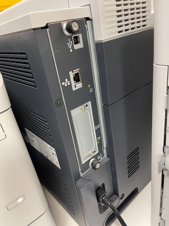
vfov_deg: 67.3
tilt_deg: -26.7
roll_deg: +9.5
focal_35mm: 26
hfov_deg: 53.0
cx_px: 84
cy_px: 113
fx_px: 169
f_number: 1.6
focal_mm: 5.1
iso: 400
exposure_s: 1/50
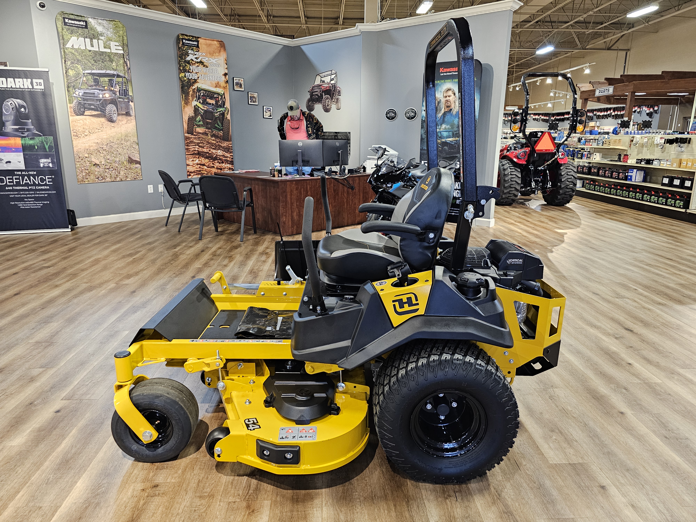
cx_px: 348
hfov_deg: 73.9
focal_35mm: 23
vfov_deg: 58.9
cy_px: 261
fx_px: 462
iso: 800
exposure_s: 1/60
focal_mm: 6.3
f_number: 1.7
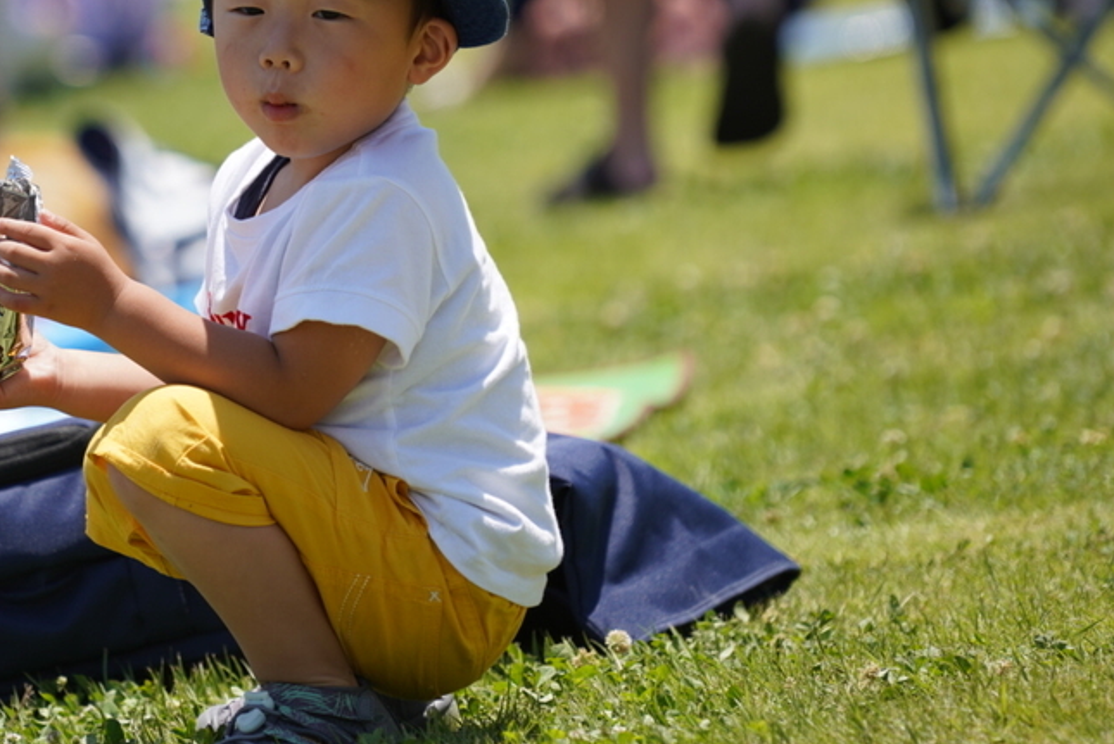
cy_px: 133
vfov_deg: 3.7
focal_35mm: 372
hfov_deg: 5.5
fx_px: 11519
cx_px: 259
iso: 100
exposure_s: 1/800
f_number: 4
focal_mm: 200
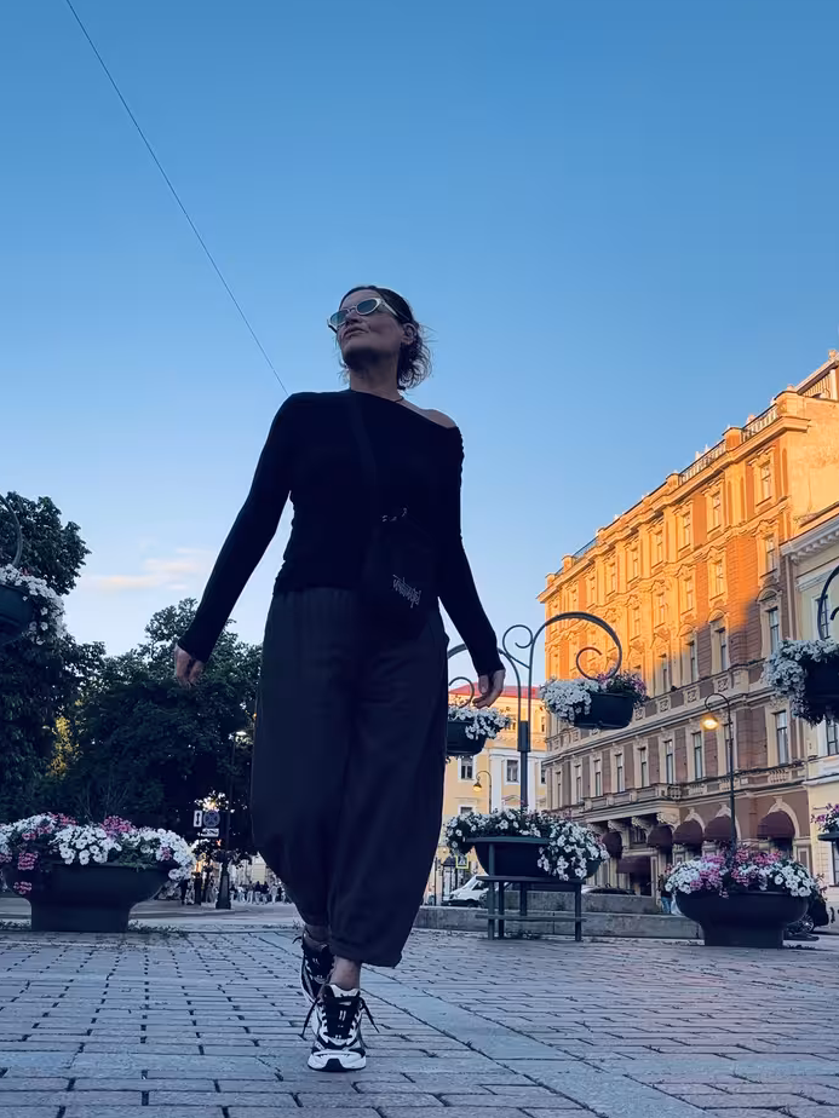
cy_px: 563
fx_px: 873
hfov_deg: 51.4
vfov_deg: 65.3
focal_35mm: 27
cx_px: 419
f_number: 1.6
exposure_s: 1/565
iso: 50
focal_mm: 5.96
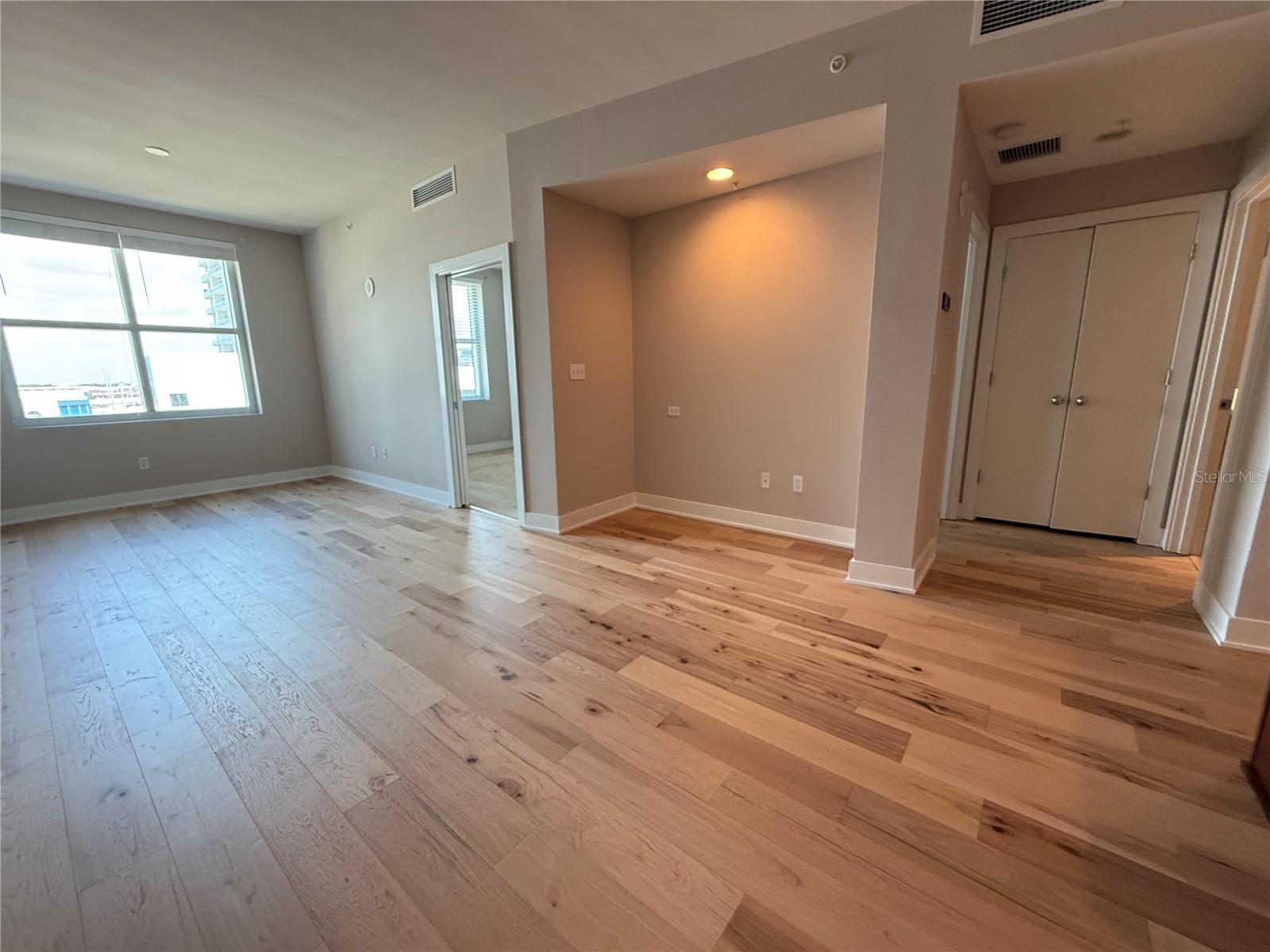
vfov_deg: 85.7
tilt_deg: -10.4
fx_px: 514
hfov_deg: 102.1
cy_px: 476
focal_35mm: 14
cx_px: 635
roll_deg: +1.1
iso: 400
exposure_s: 1/120
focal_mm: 2.22
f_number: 2.2
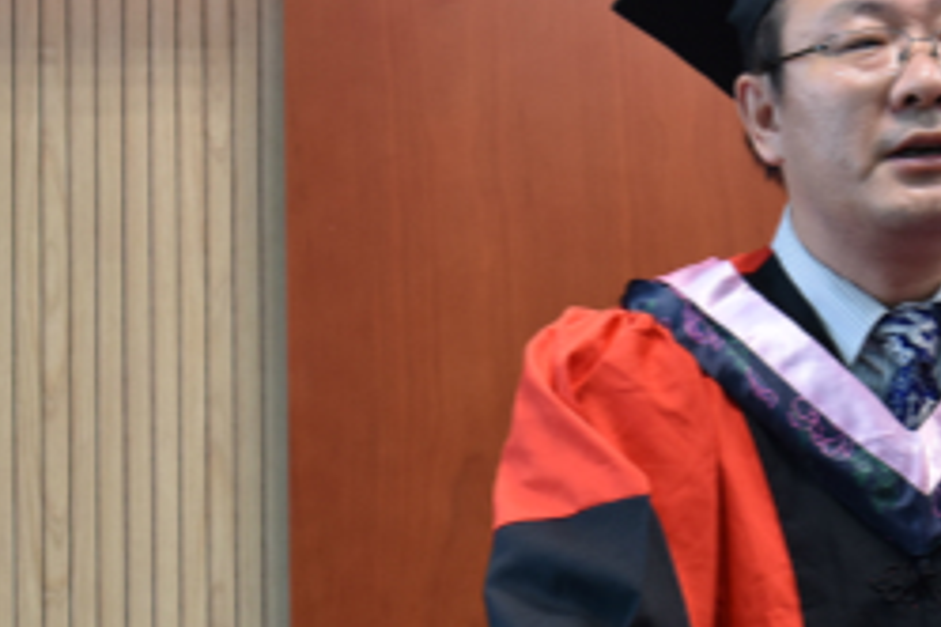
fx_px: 4339
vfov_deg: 8.3
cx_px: 642
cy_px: 342
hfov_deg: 12.4
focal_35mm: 166
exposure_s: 1/60
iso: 640
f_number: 5.3
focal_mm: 46
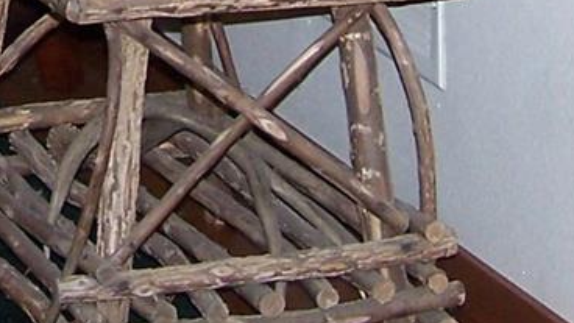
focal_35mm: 180
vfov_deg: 6.4
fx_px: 2740
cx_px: 22
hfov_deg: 11.9
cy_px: -429
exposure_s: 1/60
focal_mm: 6.3
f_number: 2.8
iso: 140
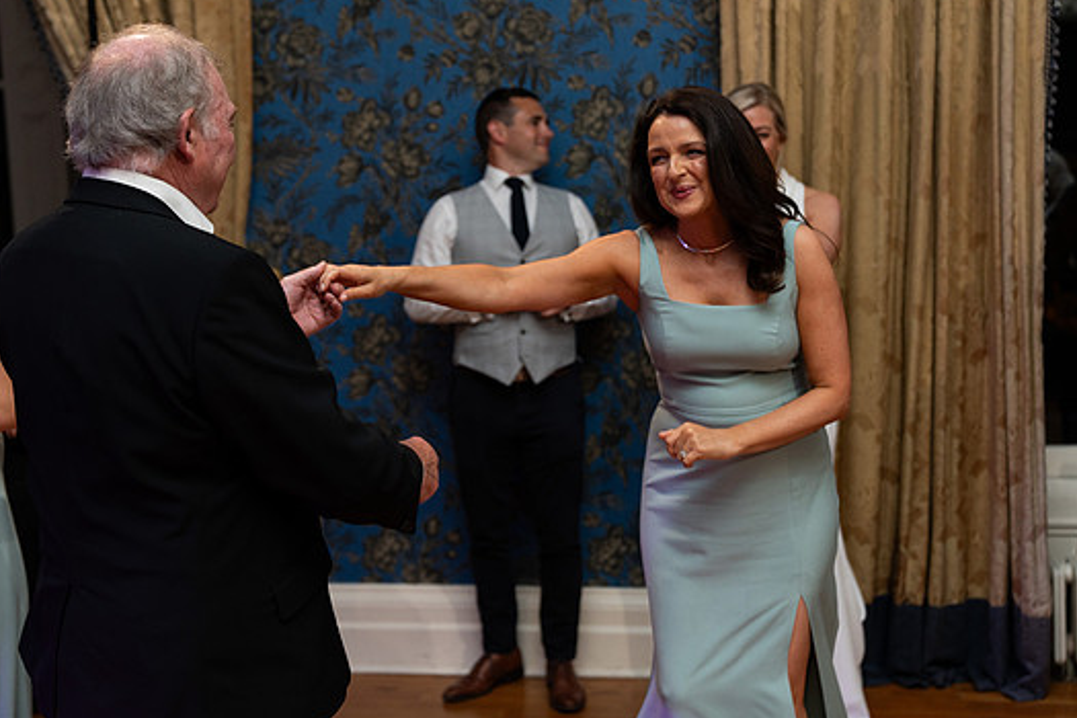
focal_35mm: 53
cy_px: 366
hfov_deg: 37.5
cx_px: 496
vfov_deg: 25.5
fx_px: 1585
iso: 1250
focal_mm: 48
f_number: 2.8
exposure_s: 1/160
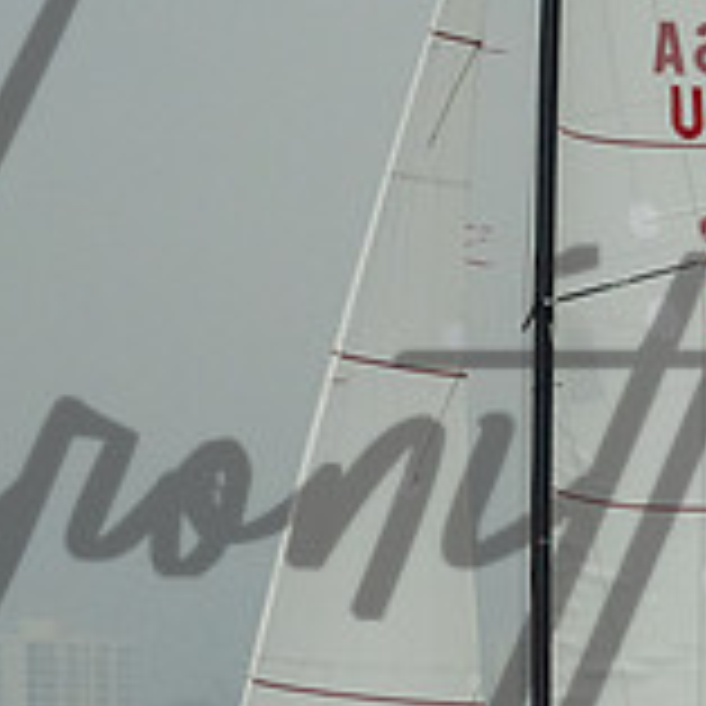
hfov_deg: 2.0
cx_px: 665
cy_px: 195
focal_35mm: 891
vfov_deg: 2.0
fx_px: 20559
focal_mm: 200
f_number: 9
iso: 800
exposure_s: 1/3200
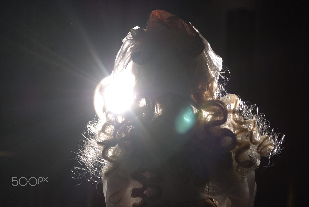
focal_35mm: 99
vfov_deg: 13.9
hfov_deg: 20.6
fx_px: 851
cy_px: 104
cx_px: 154
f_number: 6.3
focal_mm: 66
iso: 100
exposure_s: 1/80
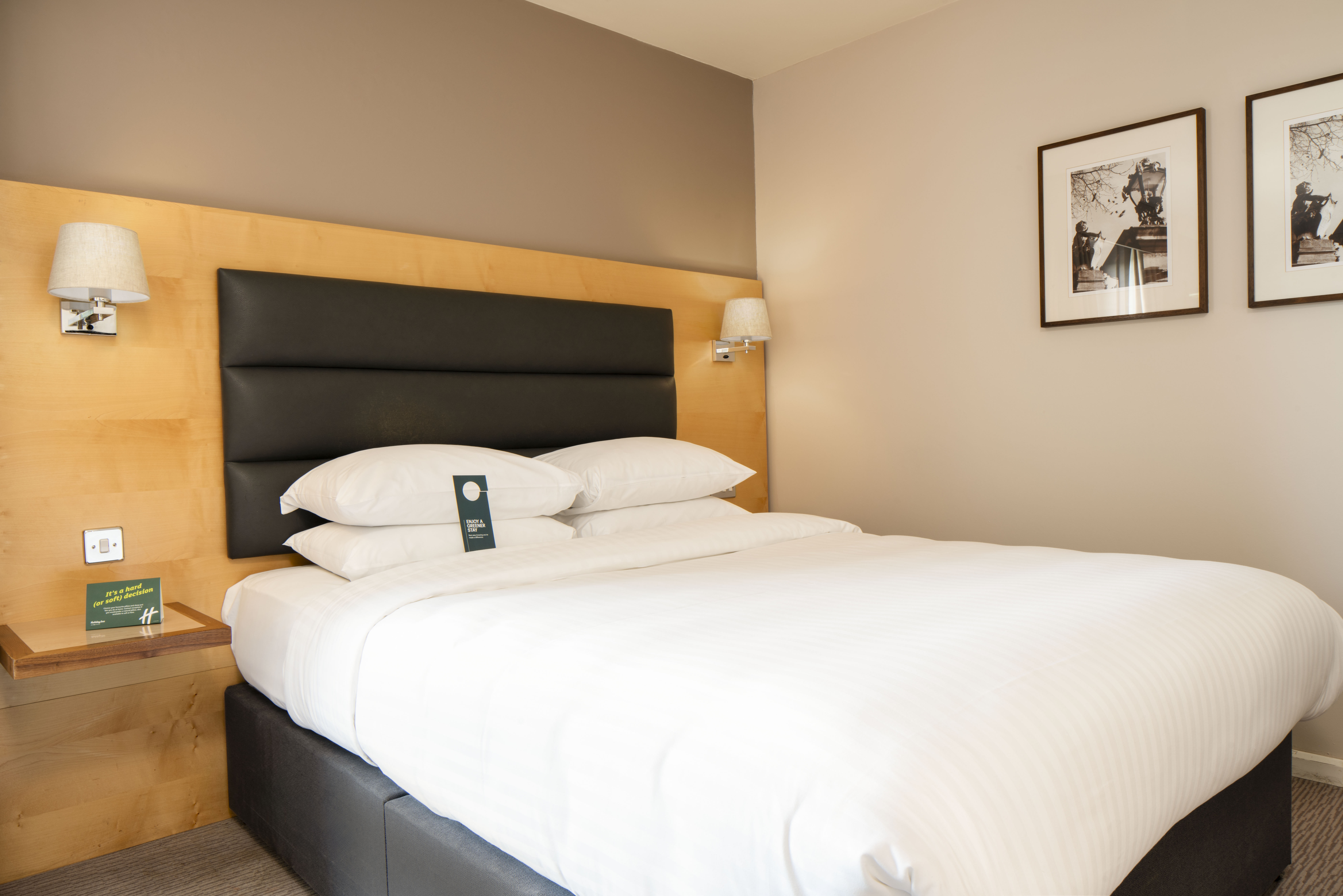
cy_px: 448
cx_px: 672
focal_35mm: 24
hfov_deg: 73.7
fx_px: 895
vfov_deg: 53.1
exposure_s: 4
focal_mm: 24
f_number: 19
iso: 125
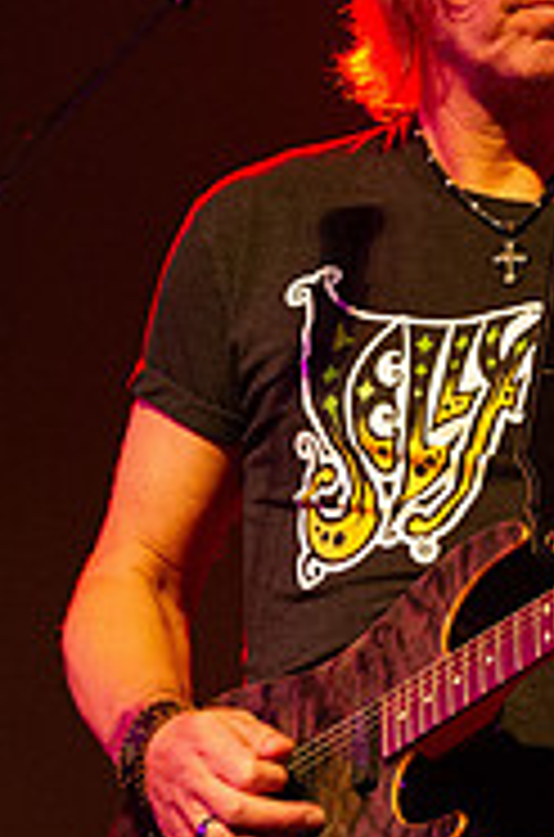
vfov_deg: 6.8
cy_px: 324
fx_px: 7033
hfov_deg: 4.5
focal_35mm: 303
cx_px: 597
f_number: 7.1
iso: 8000
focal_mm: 125
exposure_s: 1/160
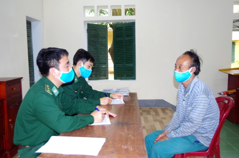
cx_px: 120
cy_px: 79
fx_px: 238
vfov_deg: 36.7
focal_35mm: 36
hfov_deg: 53.2
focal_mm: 24
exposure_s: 1/180
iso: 1600
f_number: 4
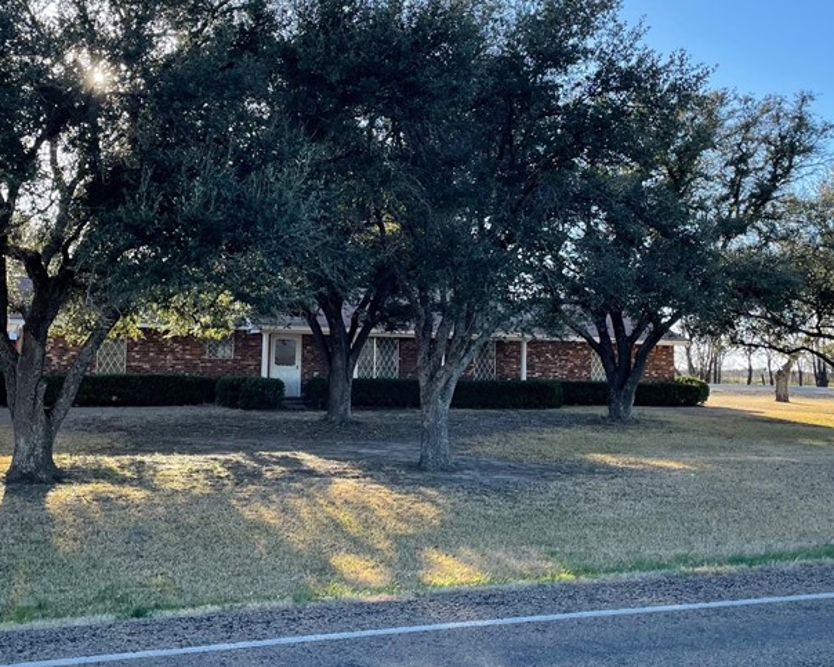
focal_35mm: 43
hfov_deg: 42.9
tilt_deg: +5.3
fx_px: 1061
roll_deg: -1.2
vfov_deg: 34.8
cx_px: 382
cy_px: 279
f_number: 1.6
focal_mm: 4.2
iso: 32
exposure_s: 1/1289
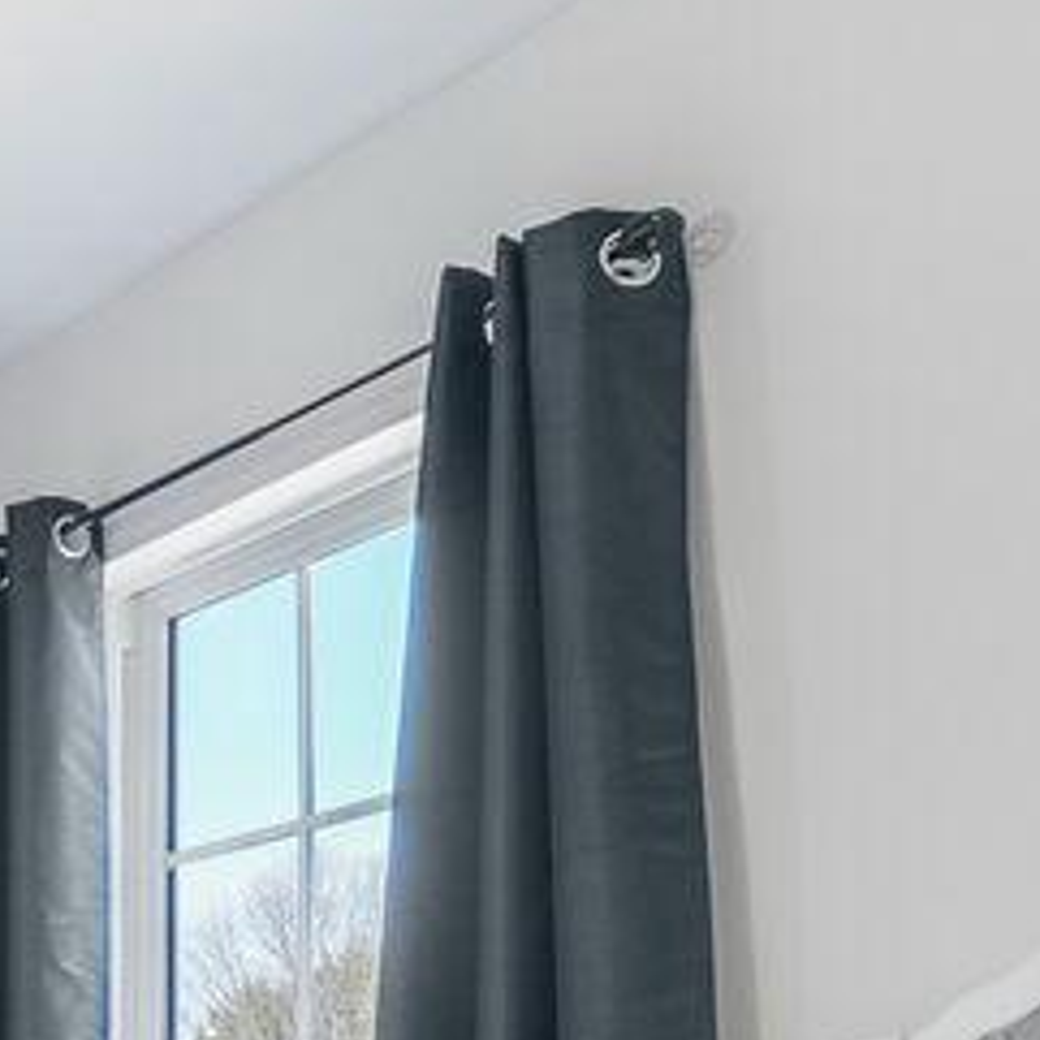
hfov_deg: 14.9
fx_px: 2481
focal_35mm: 73
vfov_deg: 21.5
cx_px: -1424
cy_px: 1333
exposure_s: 1/40
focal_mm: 12
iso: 800
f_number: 6.3
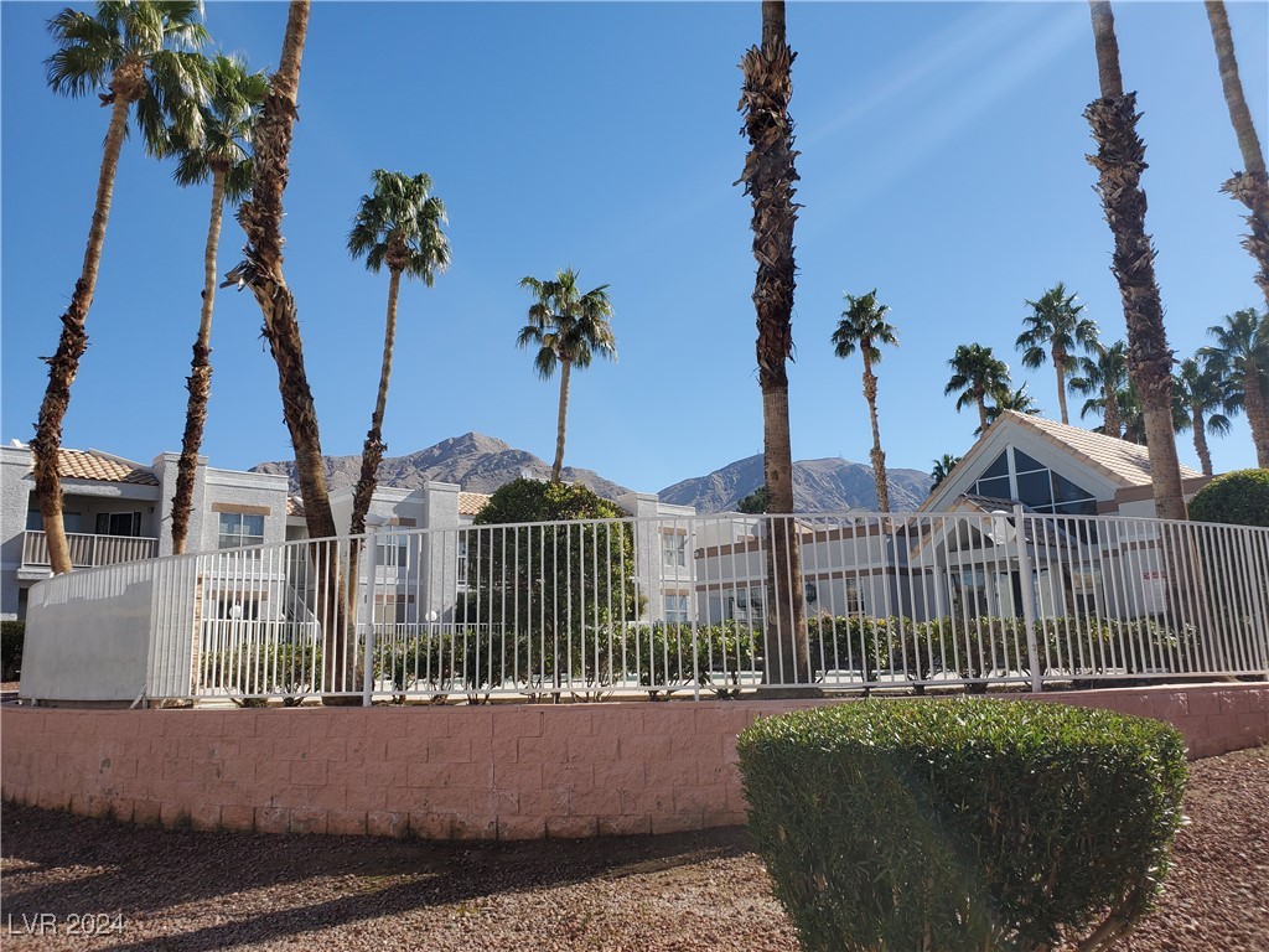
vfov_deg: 53.1
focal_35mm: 26
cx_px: 634
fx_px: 953
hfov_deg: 67.3
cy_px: 476
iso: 50
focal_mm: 4.3
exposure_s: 1/1591
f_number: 2.4
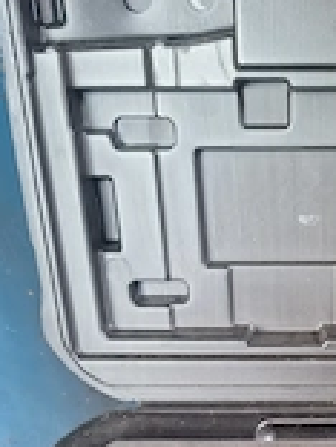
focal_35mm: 59
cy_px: 501
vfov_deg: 29.3
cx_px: 327
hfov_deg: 23.9
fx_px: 764
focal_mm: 5.54
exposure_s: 1/25
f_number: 1.8
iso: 320
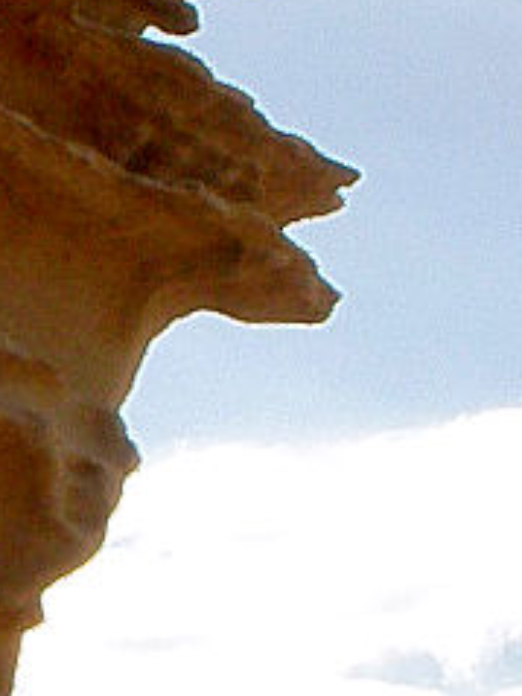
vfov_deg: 3.9
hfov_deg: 2.9
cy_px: 565
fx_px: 10304
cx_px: -79
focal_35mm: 512
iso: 50
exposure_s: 1/250
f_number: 8.3
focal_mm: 16.8
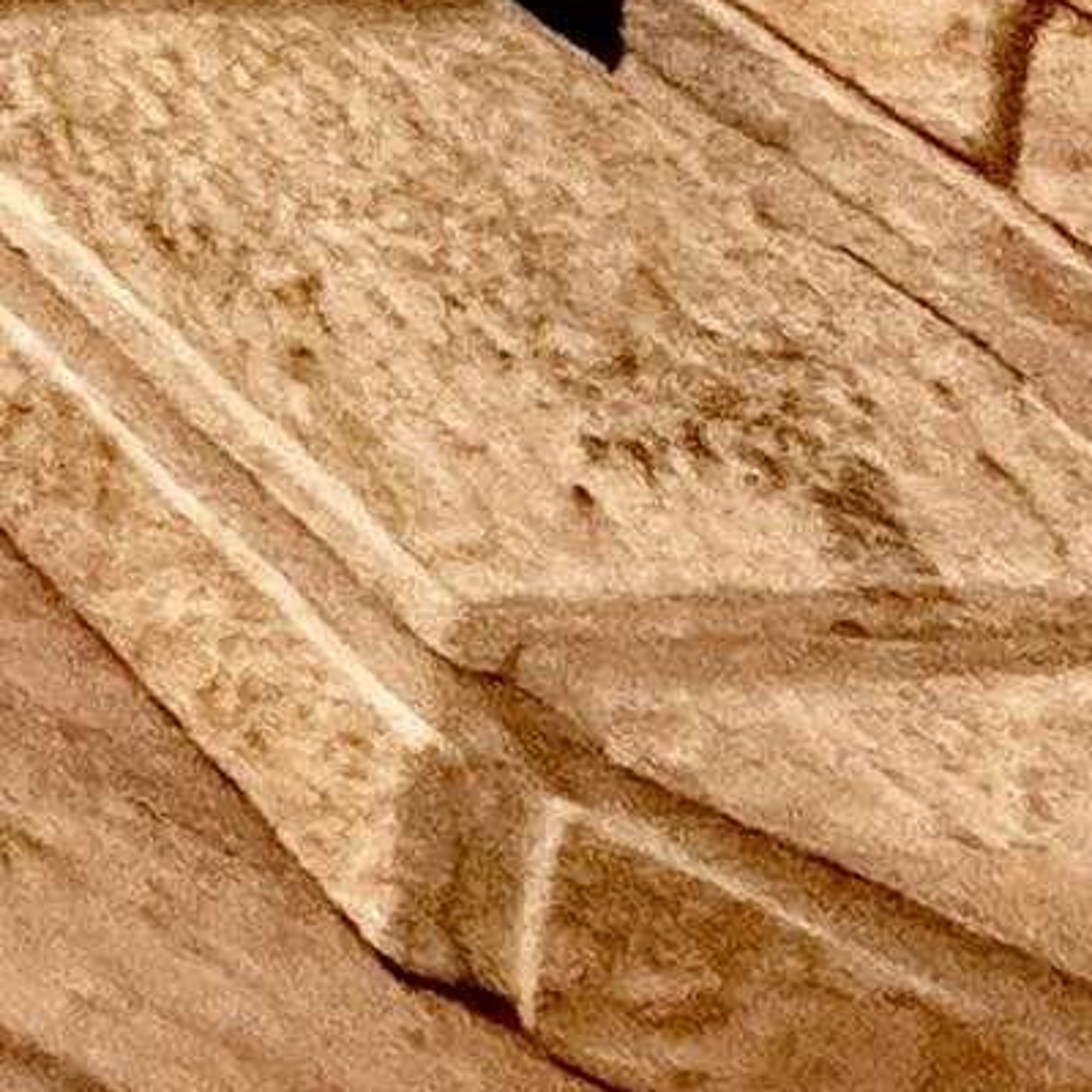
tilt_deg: -4.0
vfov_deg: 12.0
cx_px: -2359
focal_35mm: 95
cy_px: -1957
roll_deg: -2.0
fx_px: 3391
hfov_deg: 10.7
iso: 250
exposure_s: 1/120
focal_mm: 2.22
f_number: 2.2
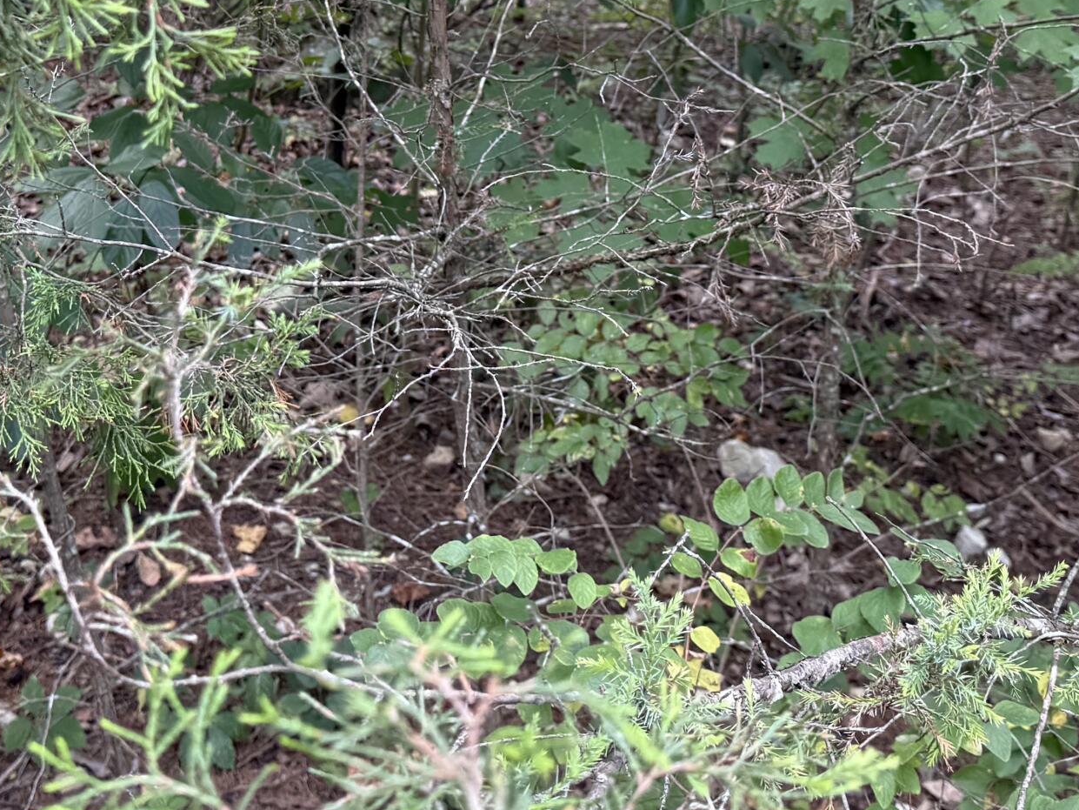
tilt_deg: -15.5
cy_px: 125
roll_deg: +5.2
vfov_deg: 24.7
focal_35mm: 58
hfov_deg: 33.0
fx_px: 1808
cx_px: 393
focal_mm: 6.76
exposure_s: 1/240
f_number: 1.78
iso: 100
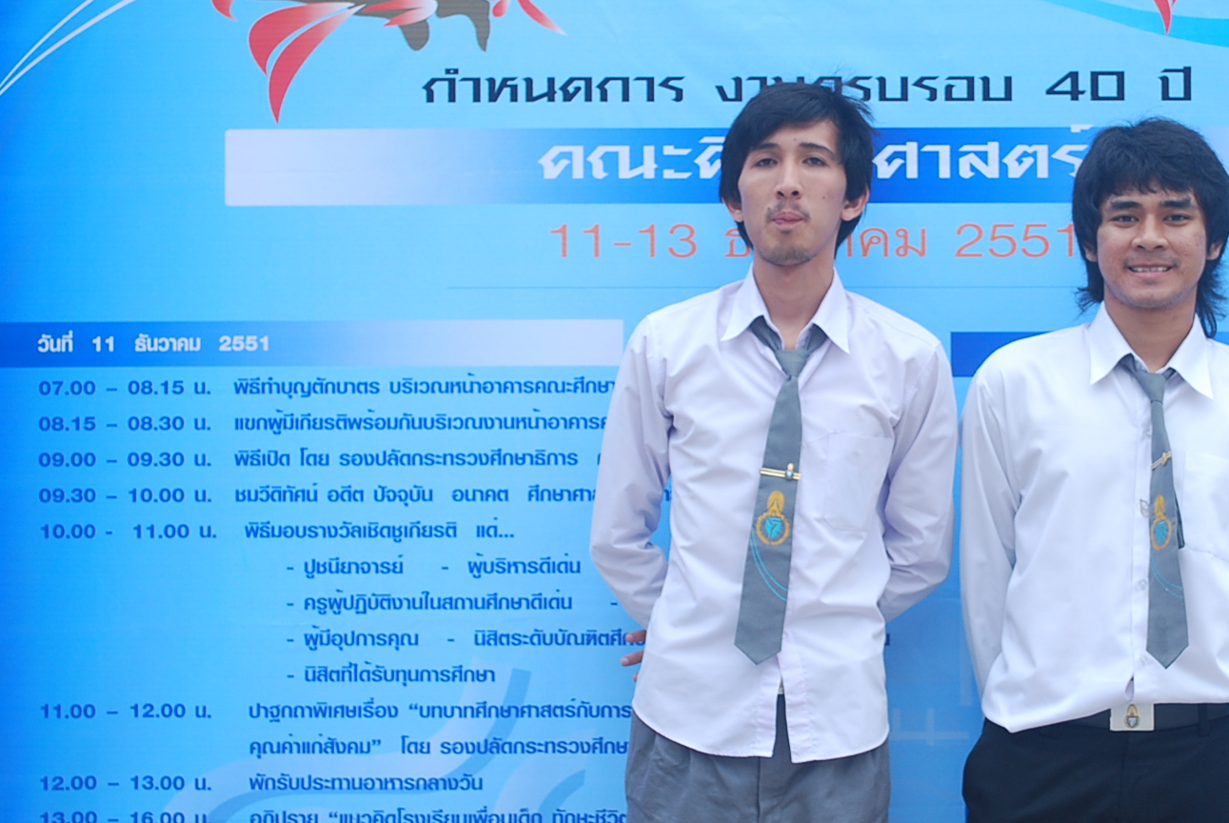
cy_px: 337
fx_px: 2768
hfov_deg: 24.9
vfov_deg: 16.9
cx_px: 819
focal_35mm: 81
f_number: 5.3
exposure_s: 1/25
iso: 200
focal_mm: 36
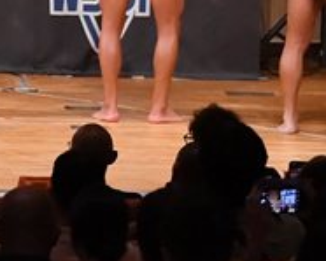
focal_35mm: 481
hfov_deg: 4.0
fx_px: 4643
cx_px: -199
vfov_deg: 3.2
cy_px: -11
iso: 9000
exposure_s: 1/400
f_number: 5.6
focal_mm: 82
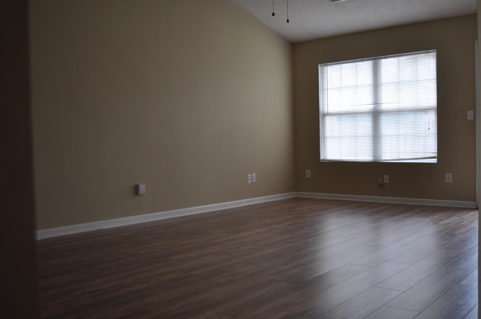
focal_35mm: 36
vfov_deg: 36.8
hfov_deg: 53.2
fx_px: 480
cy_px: 160
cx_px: 240
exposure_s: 1/60
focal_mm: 24
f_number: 4
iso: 560
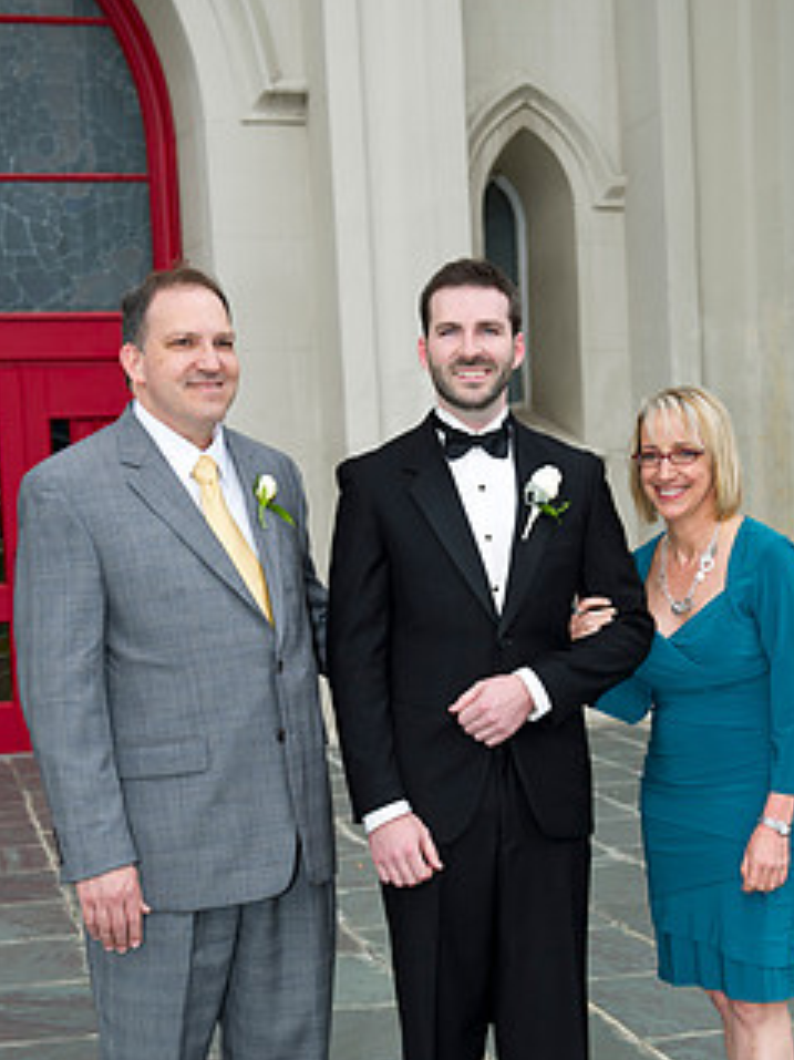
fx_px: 1989
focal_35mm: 65
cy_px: 651
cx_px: 404
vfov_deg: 29.7
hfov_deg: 22.6
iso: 200
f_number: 4
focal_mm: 48
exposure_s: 1/125
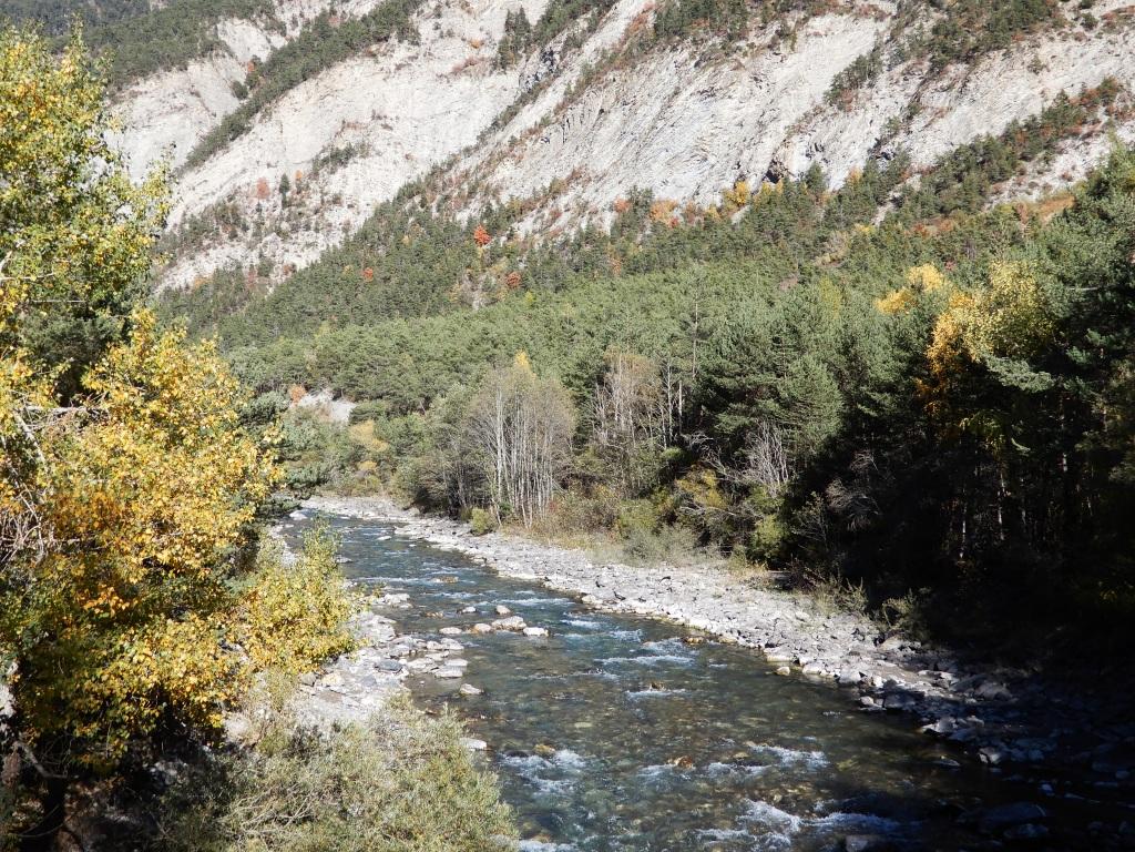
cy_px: 426
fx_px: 1246
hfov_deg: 49.0
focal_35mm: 38
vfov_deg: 37.7
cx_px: 568
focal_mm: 6.8
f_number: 4
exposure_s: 1/400
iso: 80
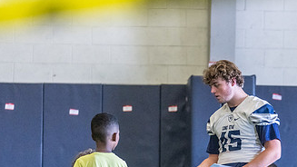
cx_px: 218
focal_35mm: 214
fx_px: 1685
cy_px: 170
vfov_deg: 5.7
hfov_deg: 10.1
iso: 10000
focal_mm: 115
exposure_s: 1/1000
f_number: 2.8
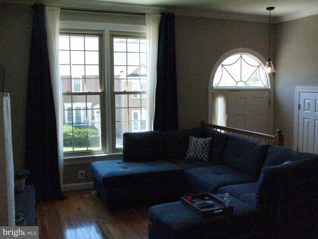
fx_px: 331
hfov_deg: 51.4
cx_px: 159
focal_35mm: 36
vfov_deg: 39.7
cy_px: 120
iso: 1600
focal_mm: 7.3
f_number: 4.7
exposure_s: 1/400
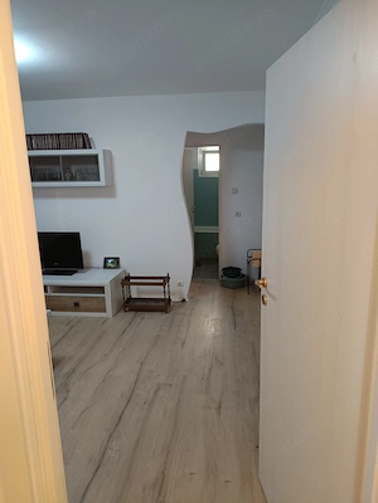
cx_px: 189
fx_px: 349
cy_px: 252
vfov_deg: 71.6
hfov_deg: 56.8
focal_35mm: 24
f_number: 1.7
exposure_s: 1/50
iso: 1085
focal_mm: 5.31
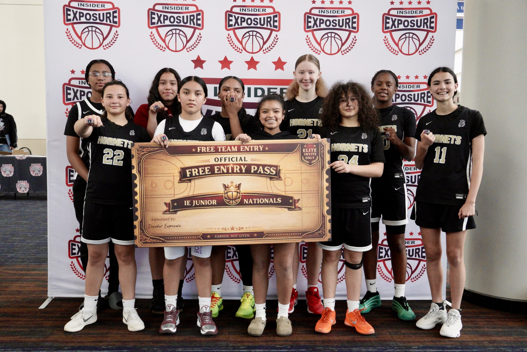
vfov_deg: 35.9
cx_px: 264
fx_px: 542
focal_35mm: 37
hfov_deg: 51.9
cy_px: 176
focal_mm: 25
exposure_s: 1/500
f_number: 4
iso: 5000
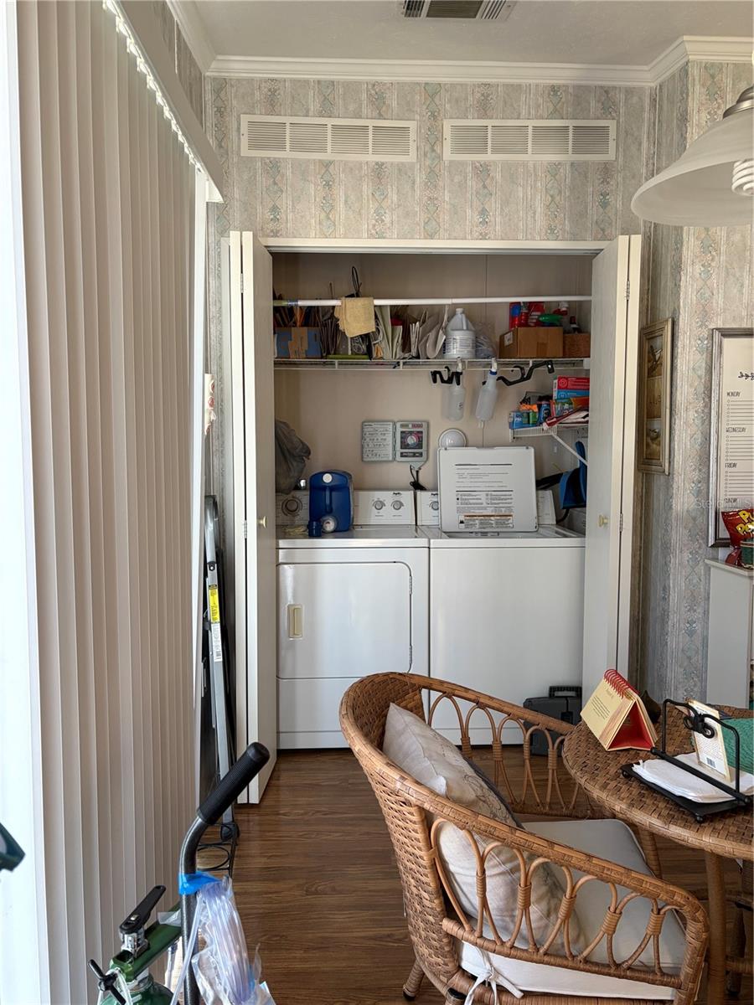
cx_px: 377
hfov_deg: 53.1
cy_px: 502
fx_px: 755
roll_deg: +1.2
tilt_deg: -4.5
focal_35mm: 26
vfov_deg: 67.3
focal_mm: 5.96
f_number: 1.6
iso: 160
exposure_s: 1/60
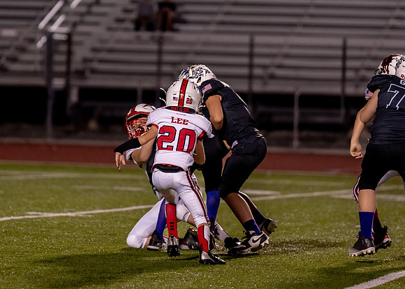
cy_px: 81
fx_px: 3650
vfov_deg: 4.5
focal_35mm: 317
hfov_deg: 6.3
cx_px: 162
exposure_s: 1/1000
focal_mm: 200
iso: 2000
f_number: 2.8
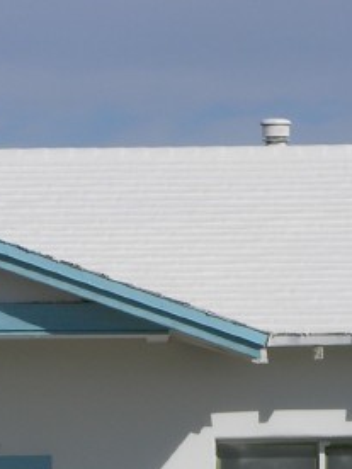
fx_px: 8054
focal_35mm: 594
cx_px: -53
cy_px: 639
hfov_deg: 2.5
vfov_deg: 3.3
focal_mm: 41.1
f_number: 7
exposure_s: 1/455
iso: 50
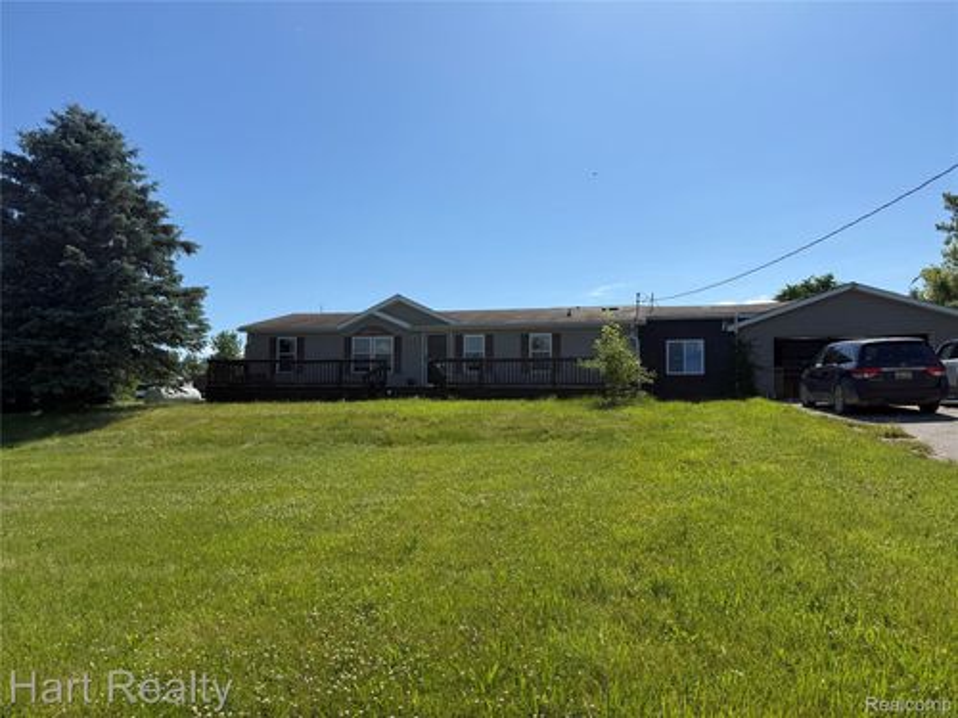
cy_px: 359
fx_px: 664
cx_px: 479
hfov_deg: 71.6
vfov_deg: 56.8
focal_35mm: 24
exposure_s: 1/7353
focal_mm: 6.76
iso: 80
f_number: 1.78
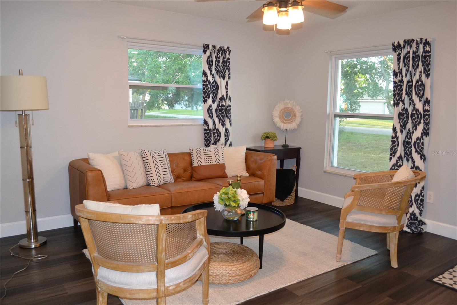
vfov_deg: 47.9
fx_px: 343
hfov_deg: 67.4
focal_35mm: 27
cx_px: 228
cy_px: 152
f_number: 3.5
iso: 1400
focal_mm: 18
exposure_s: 1/60
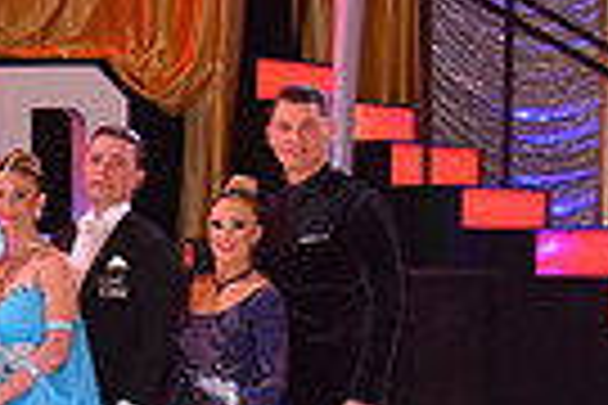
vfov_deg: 9.1
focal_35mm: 150
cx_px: -581
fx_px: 2533
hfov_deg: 12.2
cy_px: 317
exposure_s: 1/250
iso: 2000
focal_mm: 35
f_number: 4.5
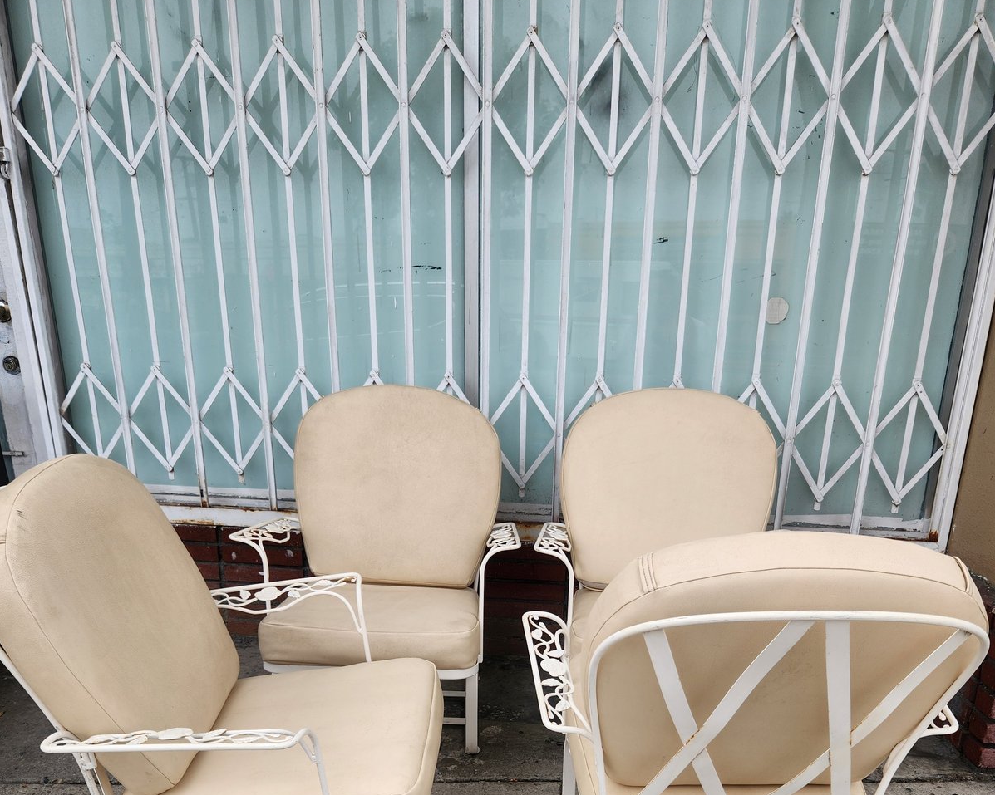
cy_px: 658
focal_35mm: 30
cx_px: 497
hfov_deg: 58.8
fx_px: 883
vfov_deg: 45.5
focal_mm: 5.4
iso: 20
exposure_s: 1/717
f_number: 1.8
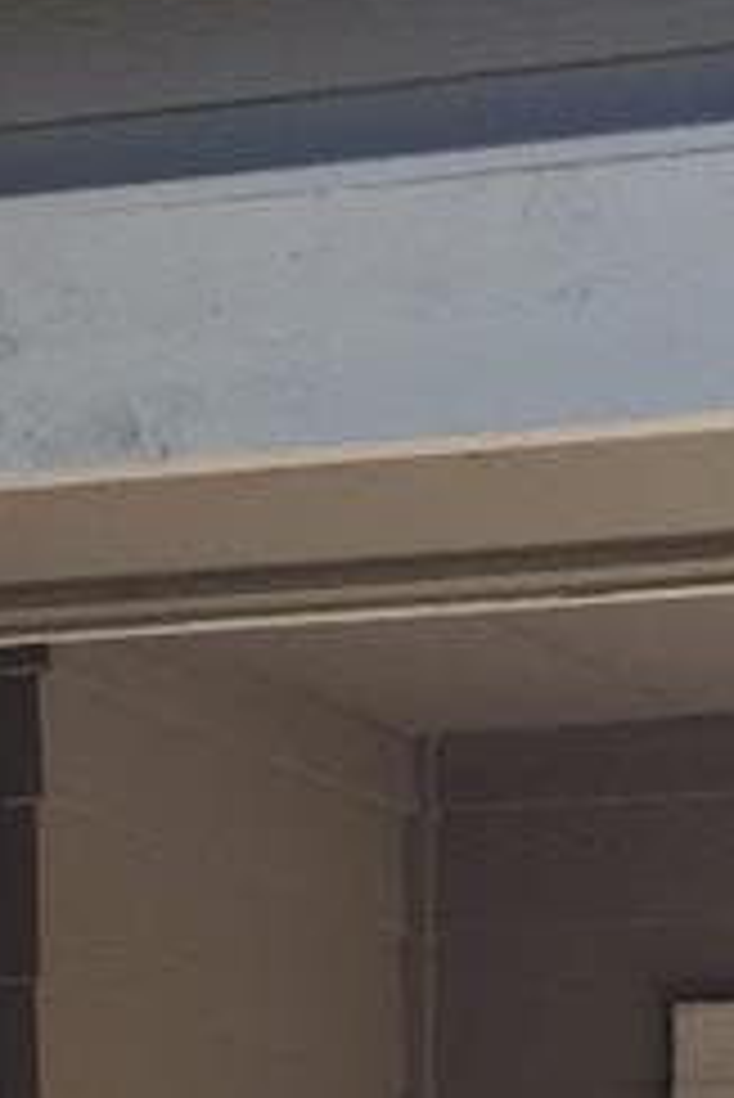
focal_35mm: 185
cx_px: -27
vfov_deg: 10.5
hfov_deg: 7.4
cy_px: 1953
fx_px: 5649
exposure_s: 1/120
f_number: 2.2
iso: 40
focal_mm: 4.15
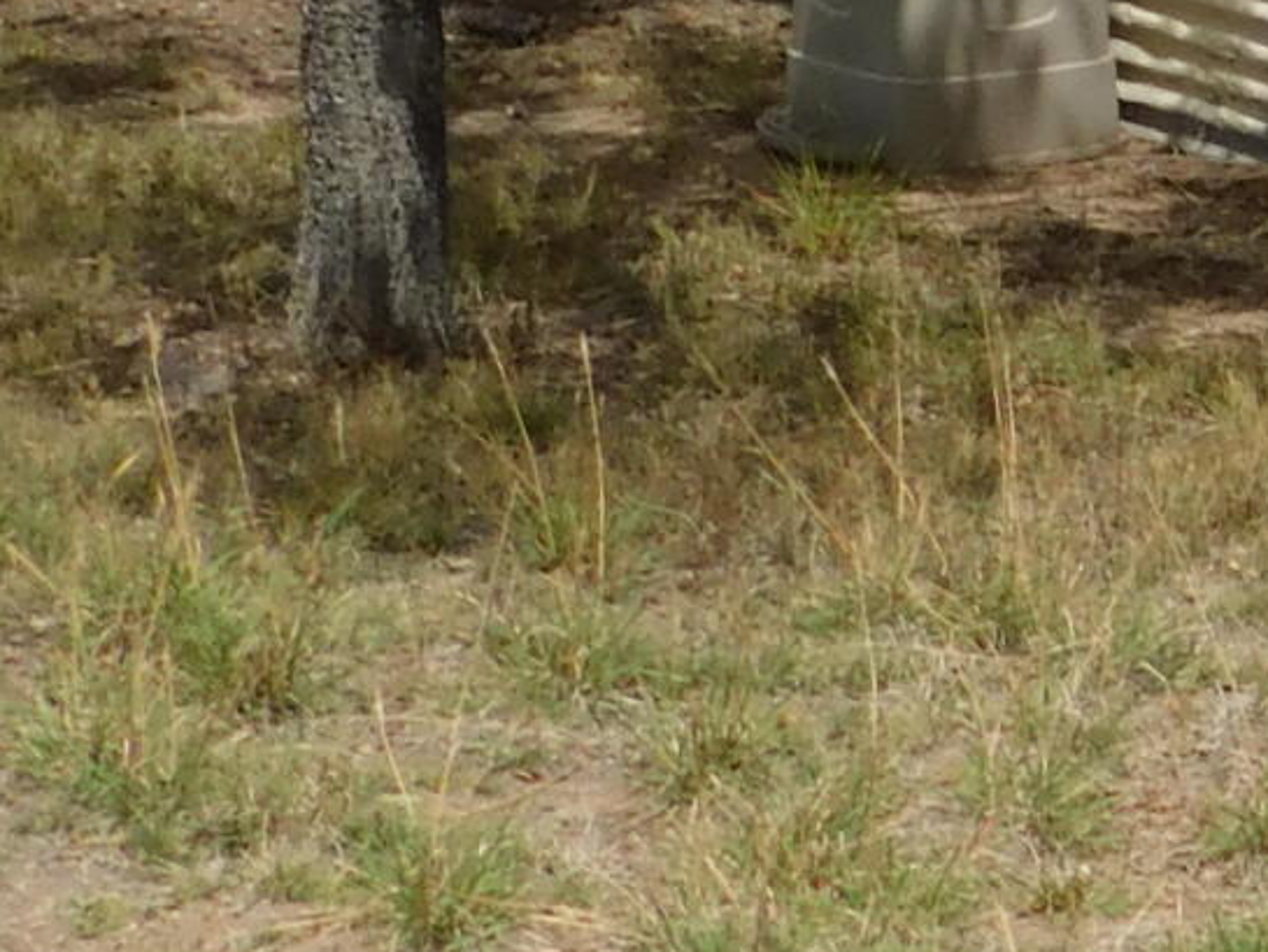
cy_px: -1131
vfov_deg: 7.2
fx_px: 7254
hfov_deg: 9.0
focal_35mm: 198
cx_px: 3001
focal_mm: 6.3
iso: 125
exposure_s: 1/400
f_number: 7
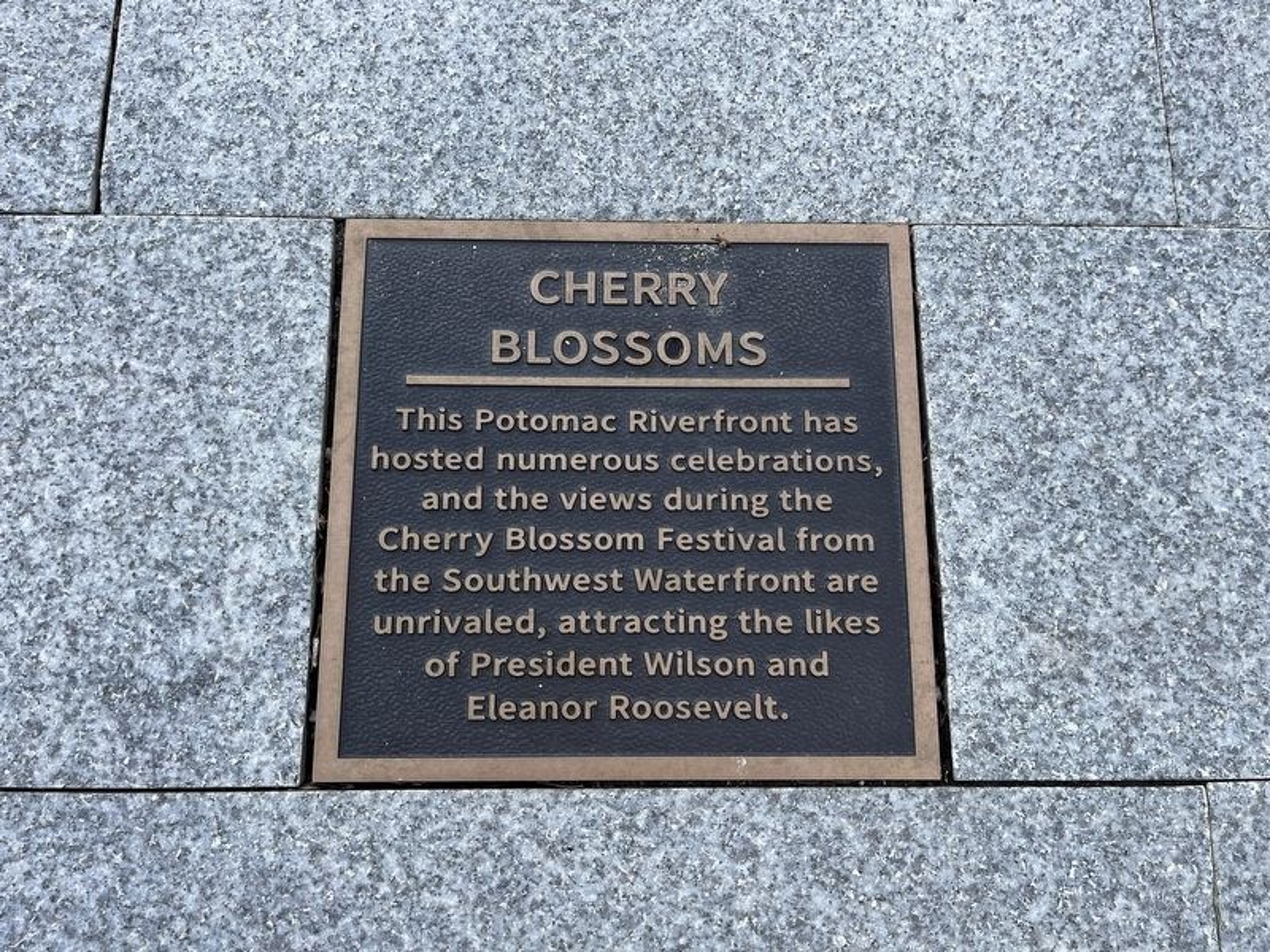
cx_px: 635
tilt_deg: -80.7
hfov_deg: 67.3
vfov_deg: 53.1
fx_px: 954
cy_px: 476
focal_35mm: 26
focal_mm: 5.1
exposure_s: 1/1075
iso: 50
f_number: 1.6
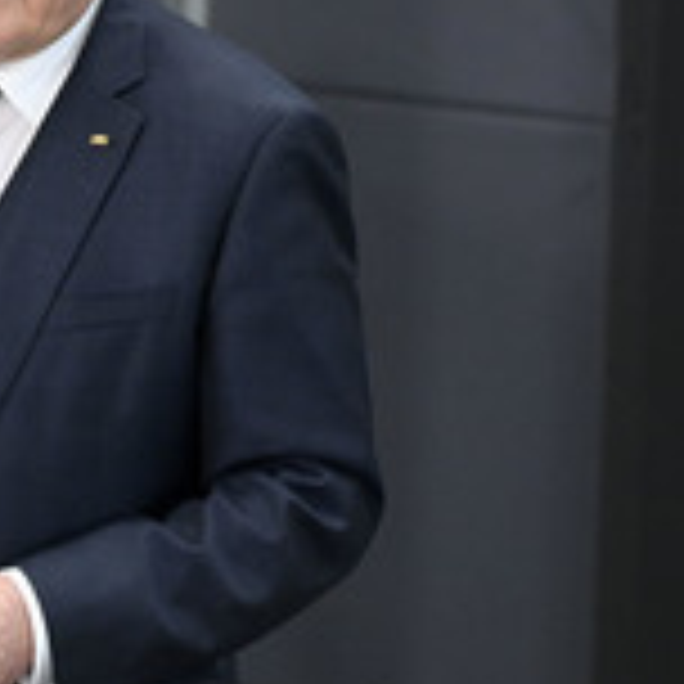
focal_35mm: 757
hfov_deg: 2.3
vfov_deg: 2.3
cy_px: 270
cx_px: -101
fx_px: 16923
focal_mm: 300
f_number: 5.6
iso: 8000
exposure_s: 1/400
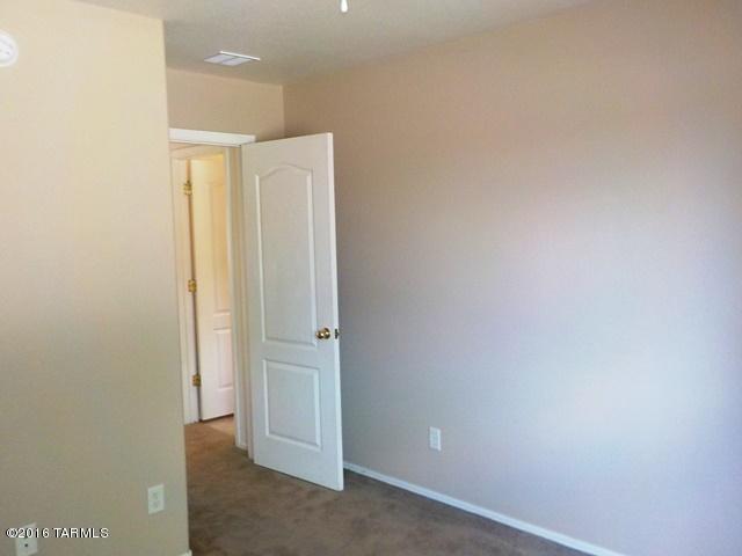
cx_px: 371
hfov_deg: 60.0
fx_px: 643
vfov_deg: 46.8
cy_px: 278
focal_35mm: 30
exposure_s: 1/30
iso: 280
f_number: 3.3
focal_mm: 4.1
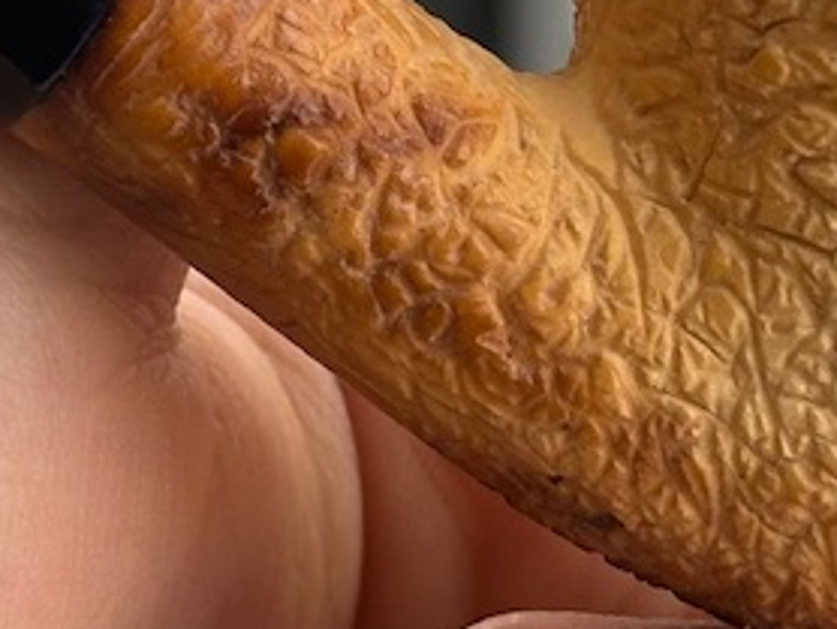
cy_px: -123
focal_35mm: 221
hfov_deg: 8.9
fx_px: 5348
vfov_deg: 6.7
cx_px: 214
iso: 64
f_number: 1.78
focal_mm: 6.86
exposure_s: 1/487
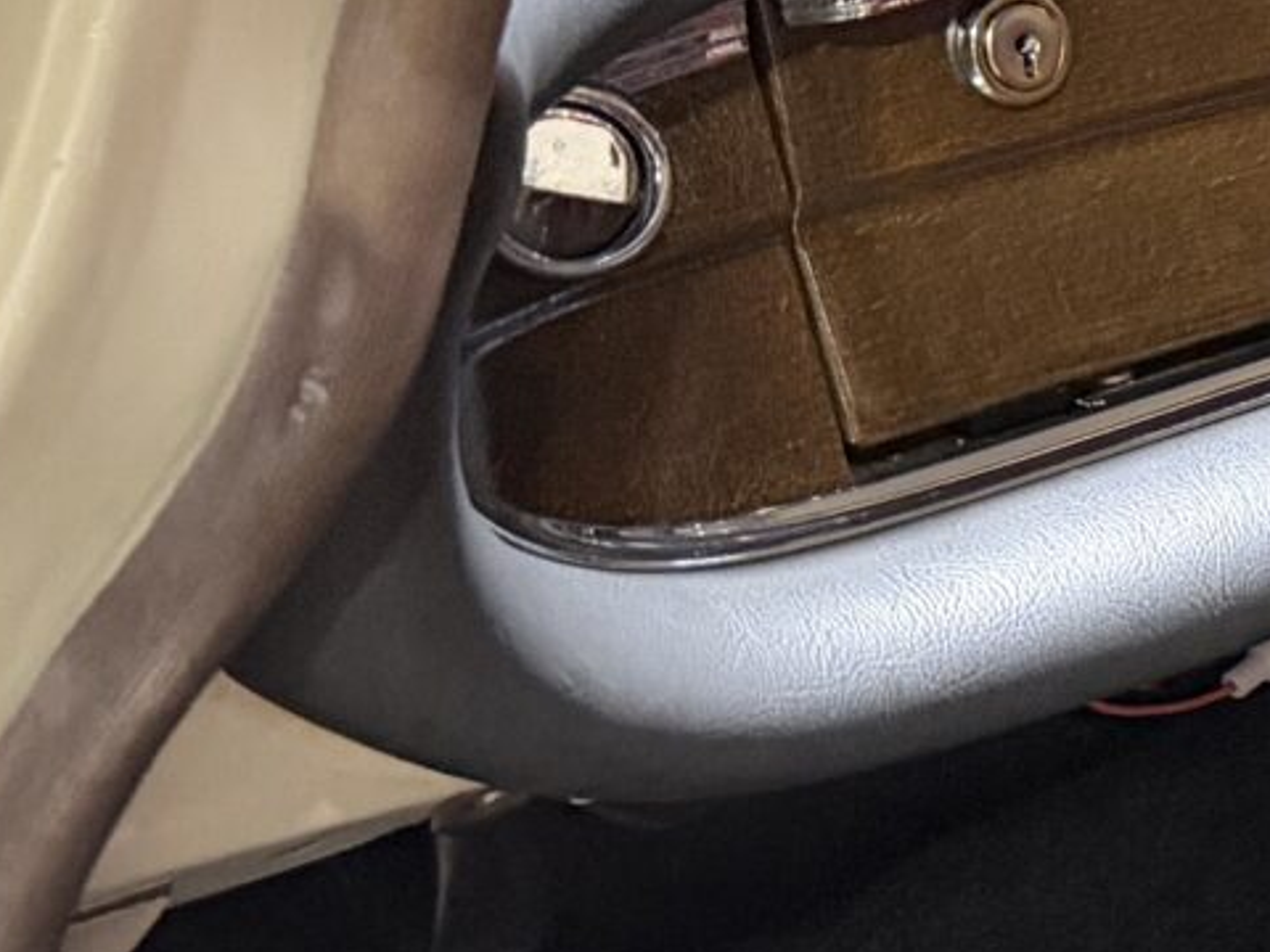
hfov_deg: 12.2
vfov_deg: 11.5
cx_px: 3056
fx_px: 4696
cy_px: 79
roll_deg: +0.6
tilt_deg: -15.9
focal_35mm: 128
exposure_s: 1/33
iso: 640
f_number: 1.78
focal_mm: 6.76
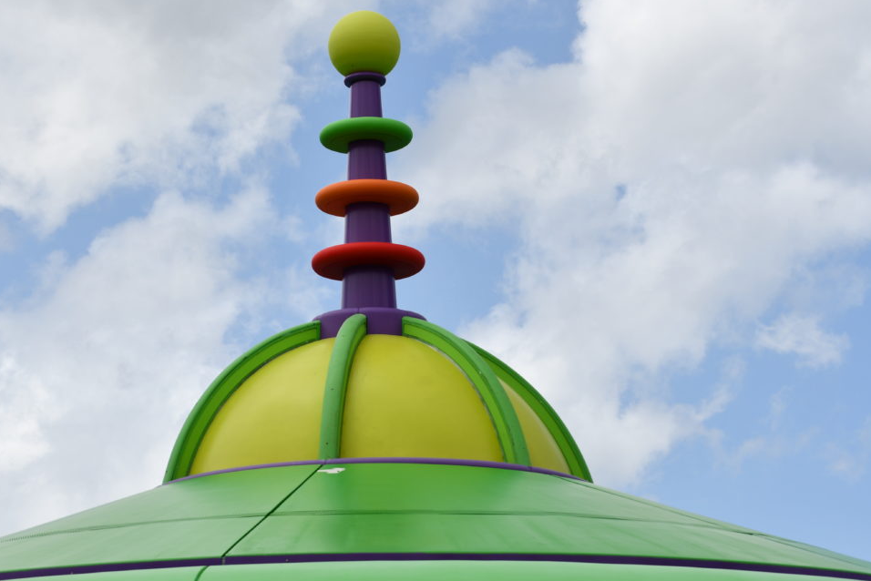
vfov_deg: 10.7
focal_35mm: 128
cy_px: 311
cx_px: 365
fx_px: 3098
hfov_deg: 16.0
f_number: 10
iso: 100
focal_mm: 68
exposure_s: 1/400
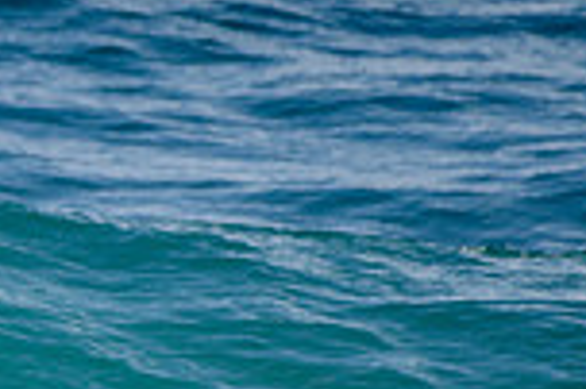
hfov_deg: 0.9
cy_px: 486
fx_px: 38016
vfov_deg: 0.6
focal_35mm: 2338
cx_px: -681
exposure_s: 1/2000
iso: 110
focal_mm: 500
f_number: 5.6
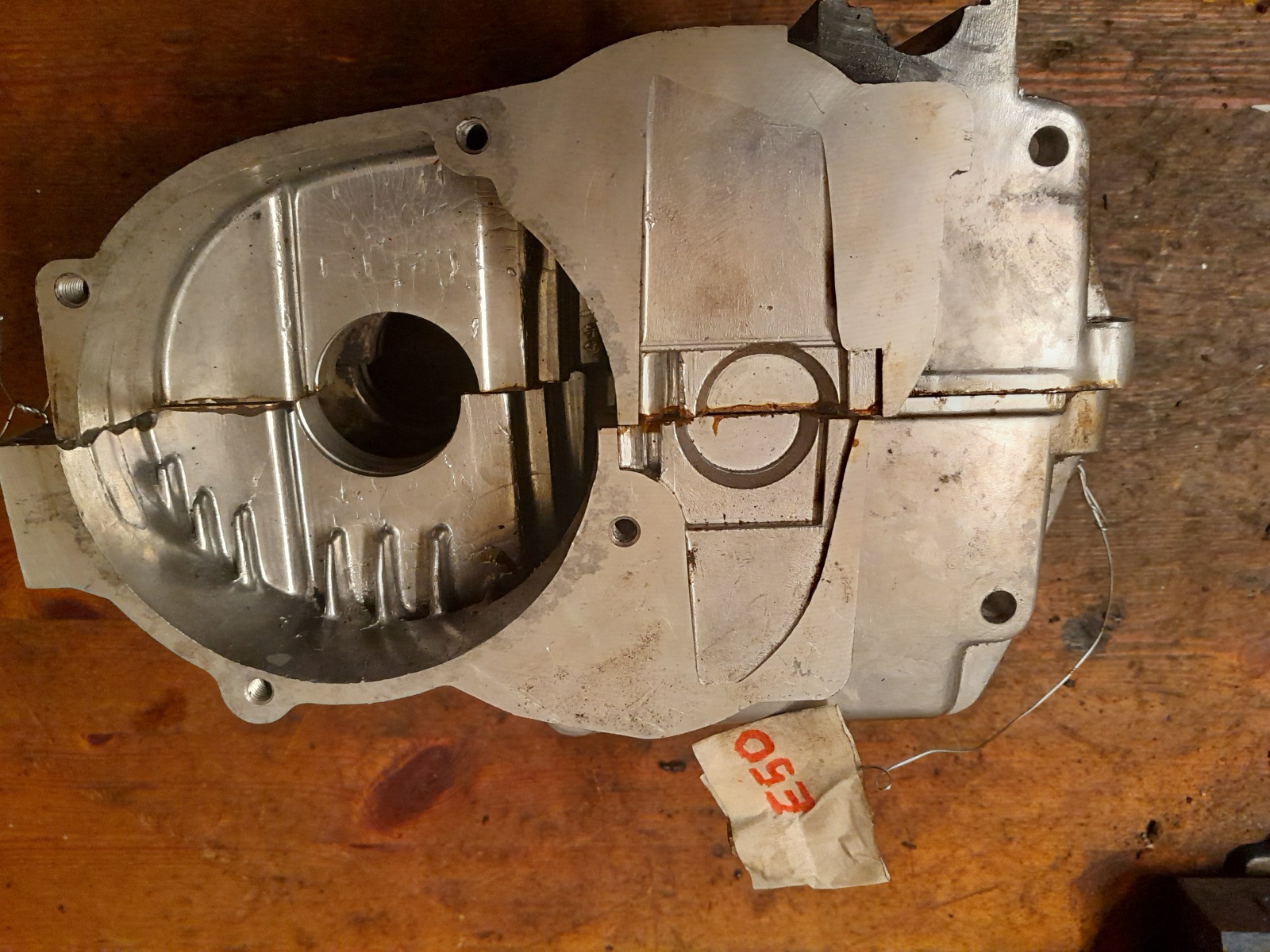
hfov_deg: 67.3
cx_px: 635
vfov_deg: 53.1
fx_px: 954
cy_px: 476
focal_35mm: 26
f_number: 1.8
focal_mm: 4
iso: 400
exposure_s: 1/33
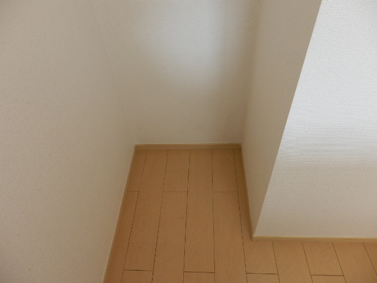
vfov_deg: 56.8
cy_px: 142
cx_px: 188
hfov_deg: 71.6
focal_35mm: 24
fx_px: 261
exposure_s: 1/30
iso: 125
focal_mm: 4.2
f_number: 3
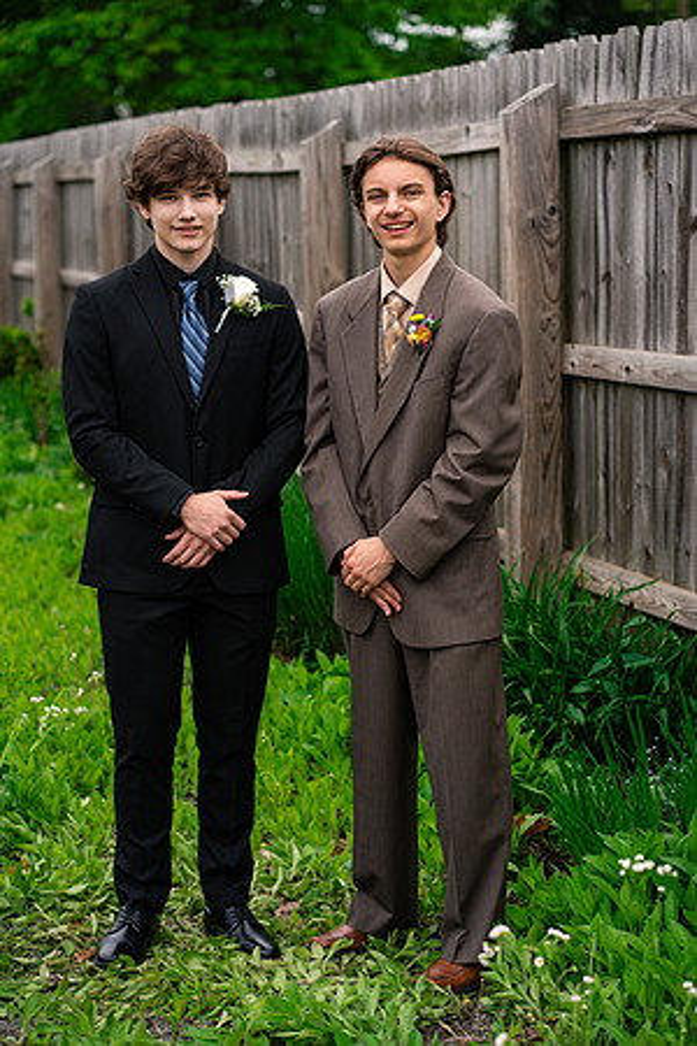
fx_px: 2468
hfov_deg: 16.1
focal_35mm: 85
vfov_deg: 23.9
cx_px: 348
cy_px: 523
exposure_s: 1/1000
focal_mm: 85
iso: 400
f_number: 3.5
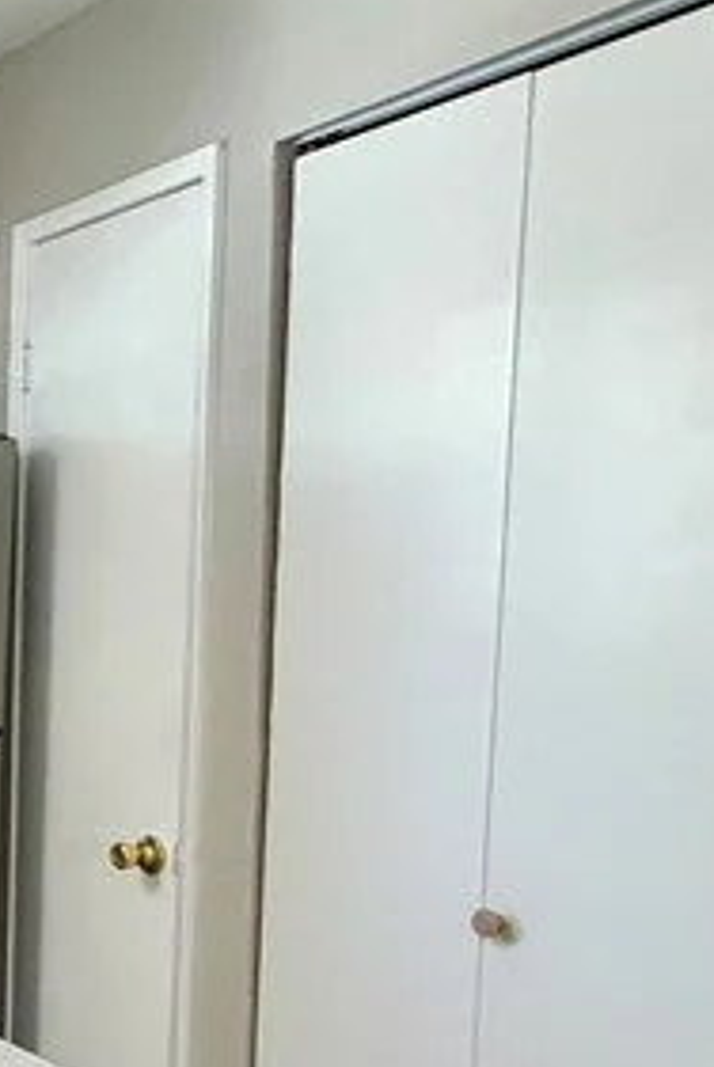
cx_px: -968
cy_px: 763
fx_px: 1573
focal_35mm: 53
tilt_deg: -5.9
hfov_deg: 15.3
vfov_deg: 36.8
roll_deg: +2.9
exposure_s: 1/120
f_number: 2.2
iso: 200
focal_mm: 2.22
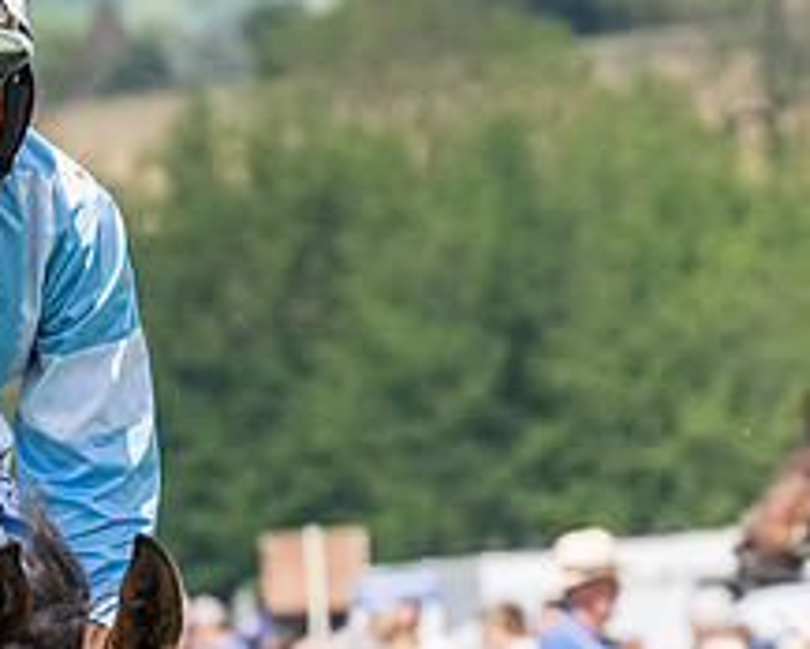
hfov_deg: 2.1
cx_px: -15
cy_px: 669
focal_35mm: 907
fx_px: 21763
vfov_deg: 1.7
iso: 200
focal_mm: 125
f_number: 5
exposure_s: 1/1250
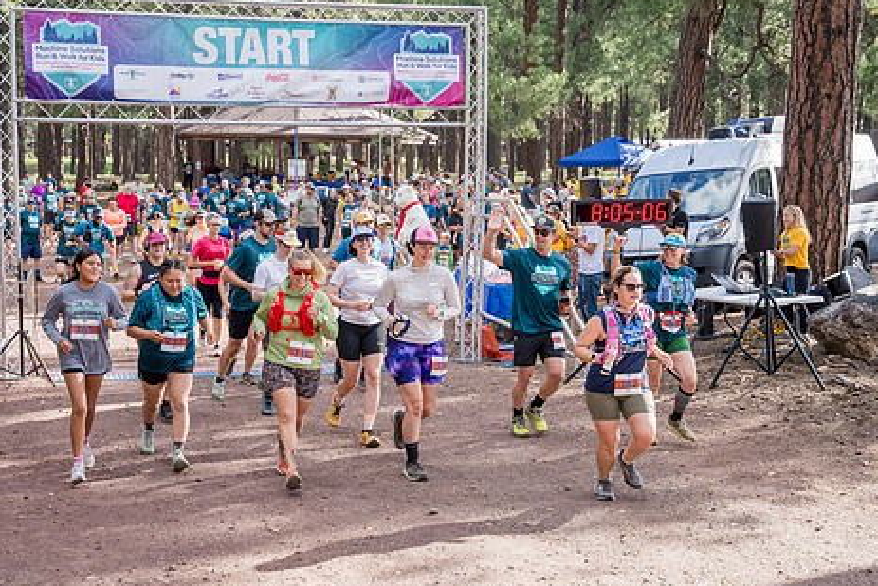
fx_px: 1537
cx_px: 366
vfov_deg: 21.6
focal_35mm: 63
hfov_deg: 31.8
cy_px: 299
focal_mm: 50.3
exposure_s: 1/500
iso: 800
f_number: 5
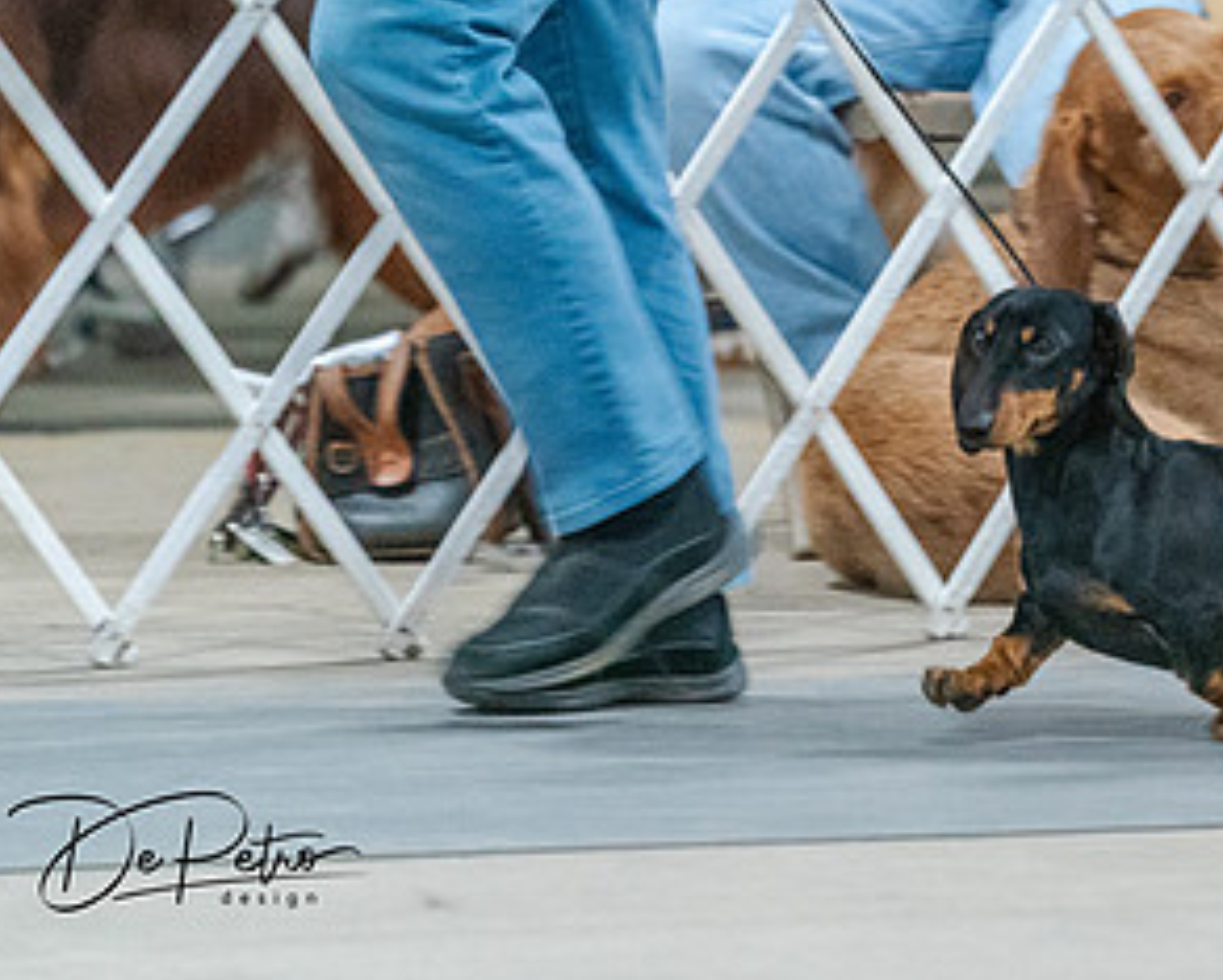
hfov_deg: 4.5
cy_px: 63
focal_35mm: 434
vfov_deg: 3.6
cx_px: 1150
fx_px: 15720
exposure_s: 1/200
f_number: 3.5
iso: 6400
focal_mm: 200
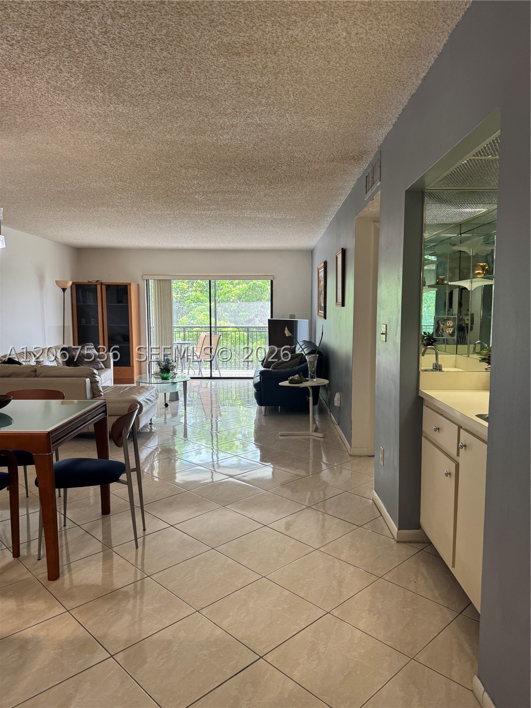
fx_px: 491
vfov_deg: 71.6
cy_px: 354
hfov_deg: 56.8
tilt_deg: -5.1
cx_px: 266
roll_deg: +0.5
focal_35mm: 24
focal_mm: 6.76
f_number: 1.78
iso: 125
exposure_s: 1/120
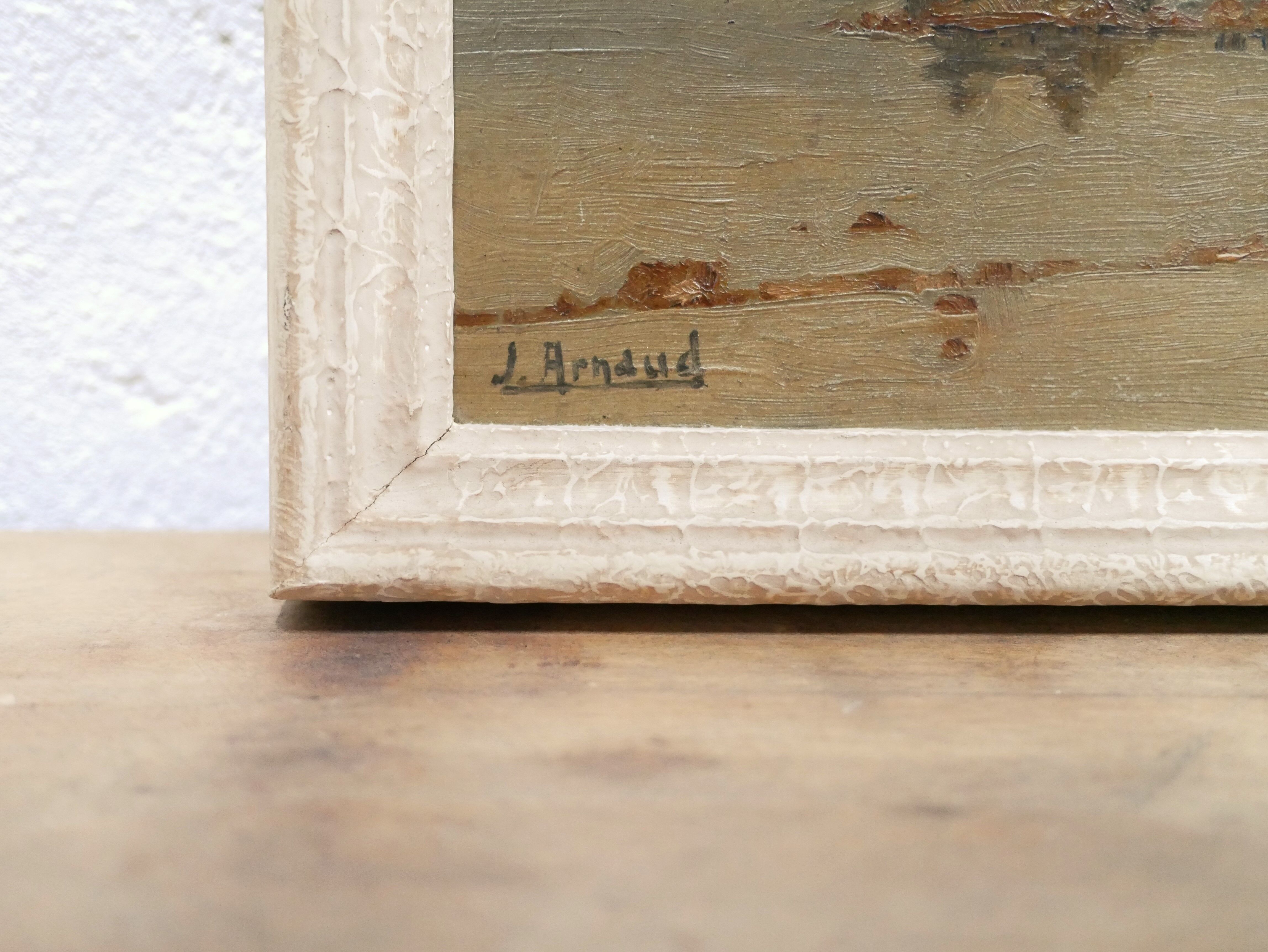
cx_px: 634
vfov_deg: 36.0
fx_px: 1466
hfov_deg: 46.8
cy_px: 476
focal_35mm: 40
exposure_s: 1/40
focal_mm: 20
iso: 3200
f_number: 1.7
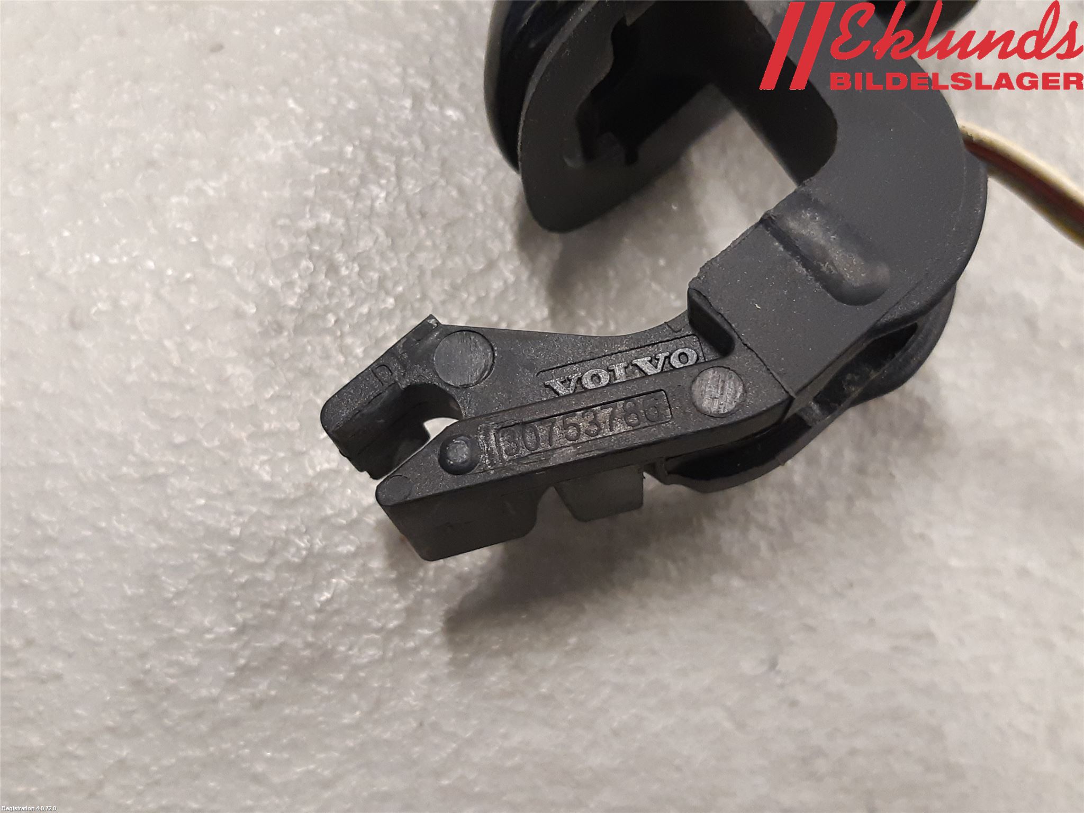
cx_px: 542
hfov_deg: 67.3
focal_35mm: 26
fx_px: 814
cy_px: 406
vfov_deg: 53.1
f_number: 1.7
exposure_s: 1/33
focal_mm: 3.93
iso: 250
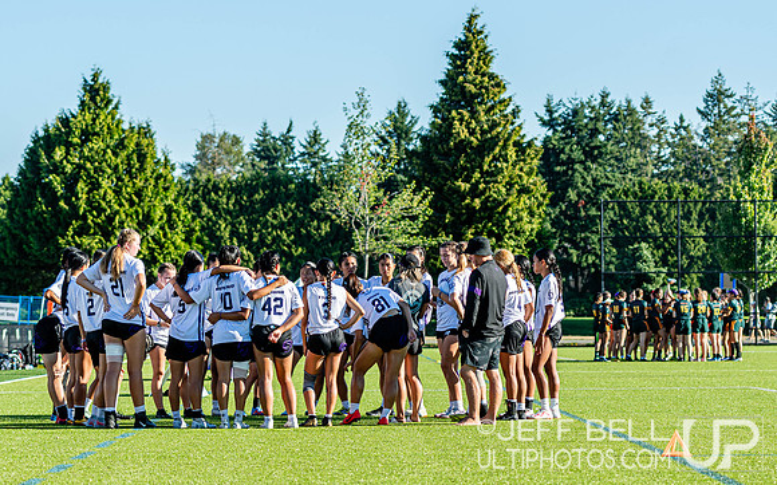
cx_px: 464
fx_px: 2708
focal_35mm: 128
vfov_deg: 10.2
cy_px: 216
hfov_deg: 16.3
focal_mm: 70
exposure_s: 1/1000
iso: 100
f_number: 3.2
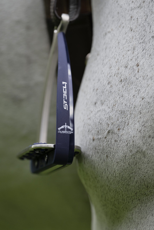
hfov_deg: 6.9
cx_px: 77
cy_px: 115
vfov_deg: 10.3
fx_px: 1283
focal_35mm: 200
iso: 900
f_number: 4
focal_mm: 200
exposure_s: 1/800
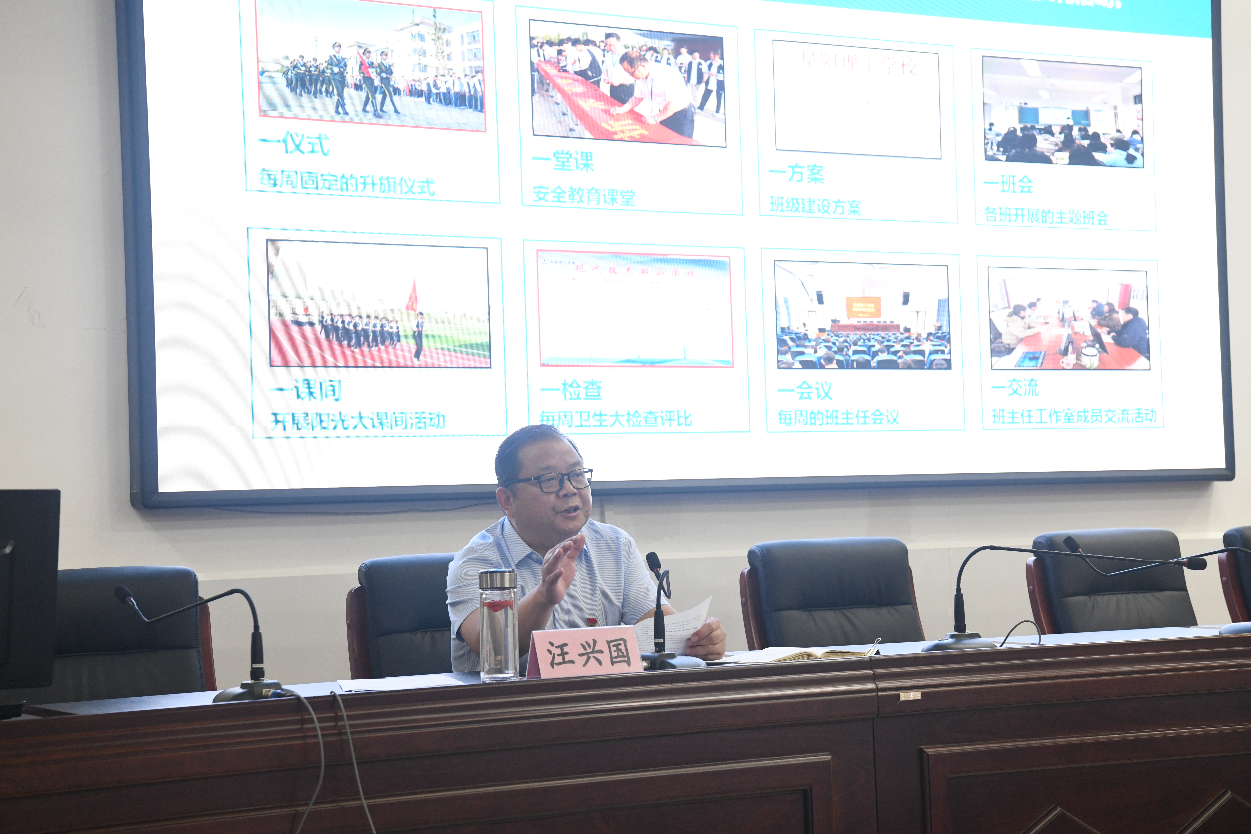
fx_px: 2259
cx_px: 626
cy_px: 417
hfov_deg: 31.0
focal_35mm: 65
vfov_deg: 20.9
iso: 2500
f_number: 7.1
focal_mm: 65
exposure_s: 1/60
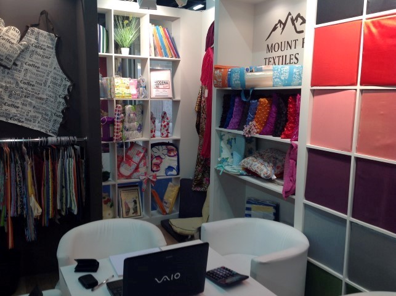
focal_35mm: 35
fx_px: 400
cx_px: 198
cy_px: 148
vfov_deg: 40.6
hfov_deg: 52.7
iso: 80
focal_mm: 4.28
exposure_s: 1/40
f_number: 2.4
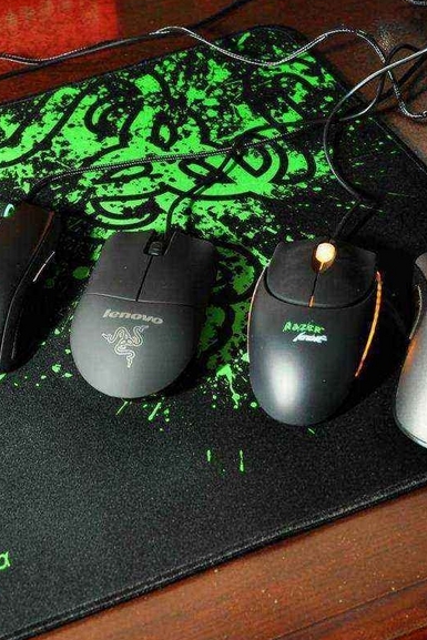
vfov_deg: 20.2
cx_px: 78
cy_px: 302
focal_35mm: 101
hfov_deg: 13.5
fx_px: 1796
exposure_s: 1
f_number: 4.8
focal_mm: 38
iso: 250
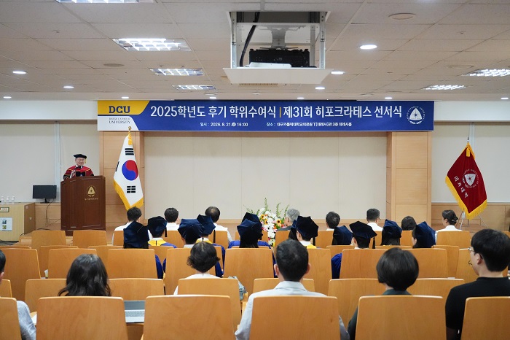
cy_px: 170
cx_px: 255
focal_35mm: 38
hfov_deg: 50.7
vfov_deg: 35.0
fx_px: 538
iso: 12800
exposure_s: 1/800
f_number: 4
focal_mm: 38
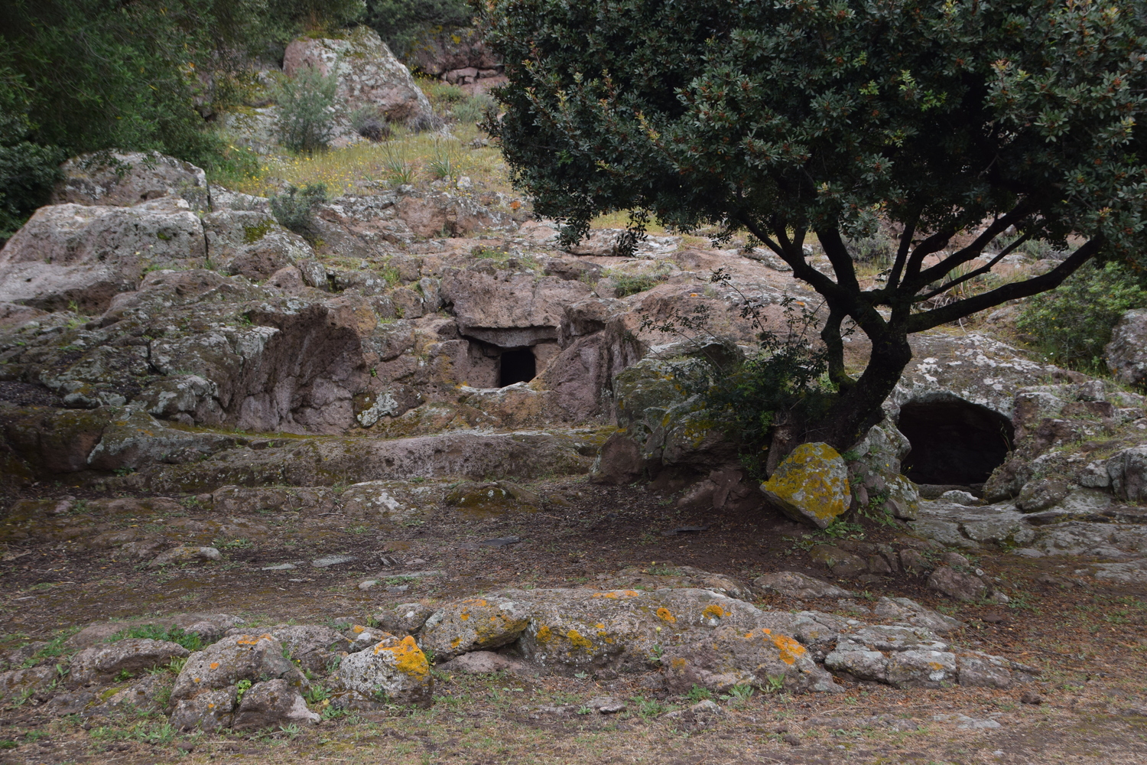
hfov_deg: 45.0
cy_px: 382
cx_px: 574
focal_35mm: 44
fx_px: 1386
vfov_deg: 30.8
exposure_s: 1/250
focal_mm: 29
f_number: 8
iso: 360
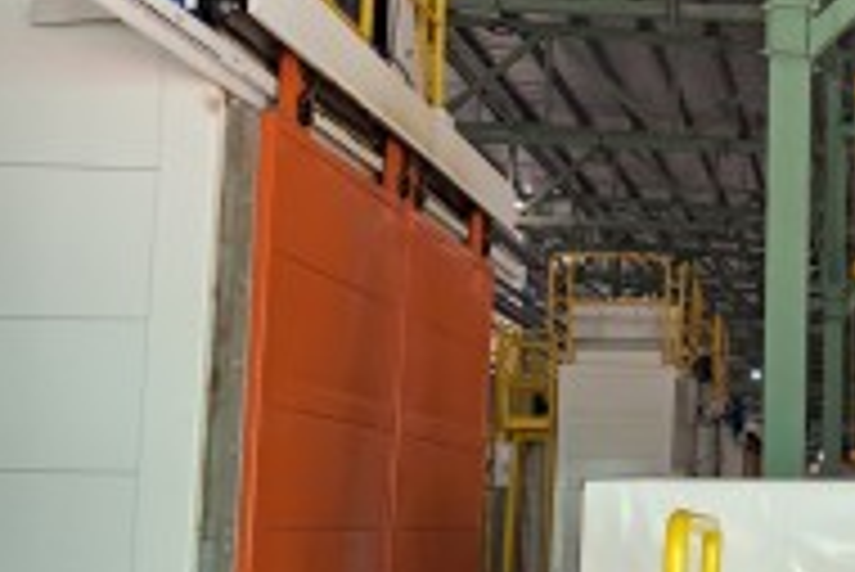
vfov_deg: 22.8
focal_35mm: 59
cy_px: 428
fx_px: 1402
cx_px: 914
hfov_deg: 30.7
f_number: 1.8
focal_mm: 5.23
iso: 80
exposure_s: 1/50
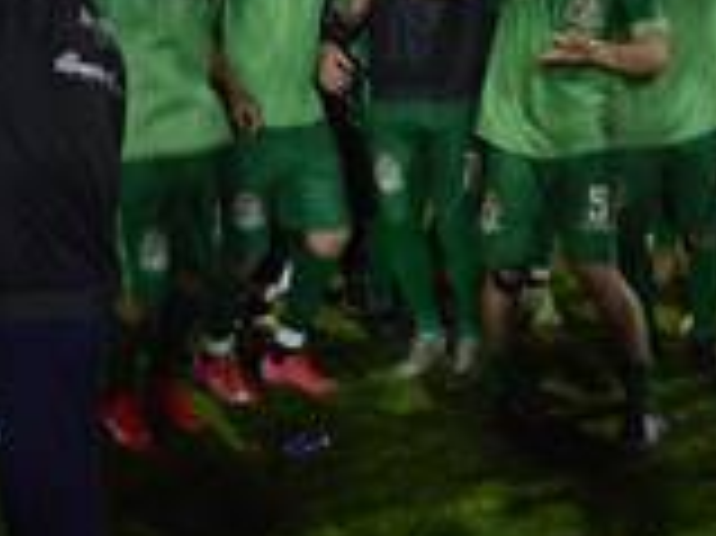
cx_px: 396
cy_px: -198
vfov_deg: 7.7
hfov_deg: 10.4
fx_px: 3944
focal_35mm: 191
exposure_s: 1/60
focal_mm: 35
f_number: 4.5
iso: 400
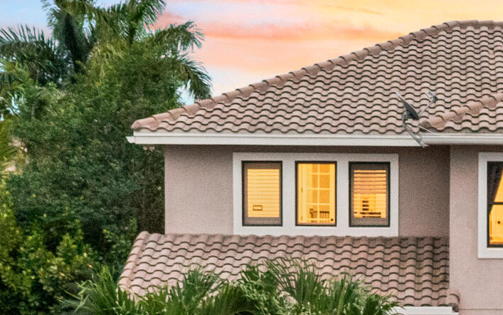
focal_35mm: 121
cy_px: 292
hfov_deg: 16.8
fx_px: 1659
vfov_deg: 10.8
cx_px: 520
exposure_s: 1/40
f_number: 2.8
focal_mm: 10.26
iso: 800
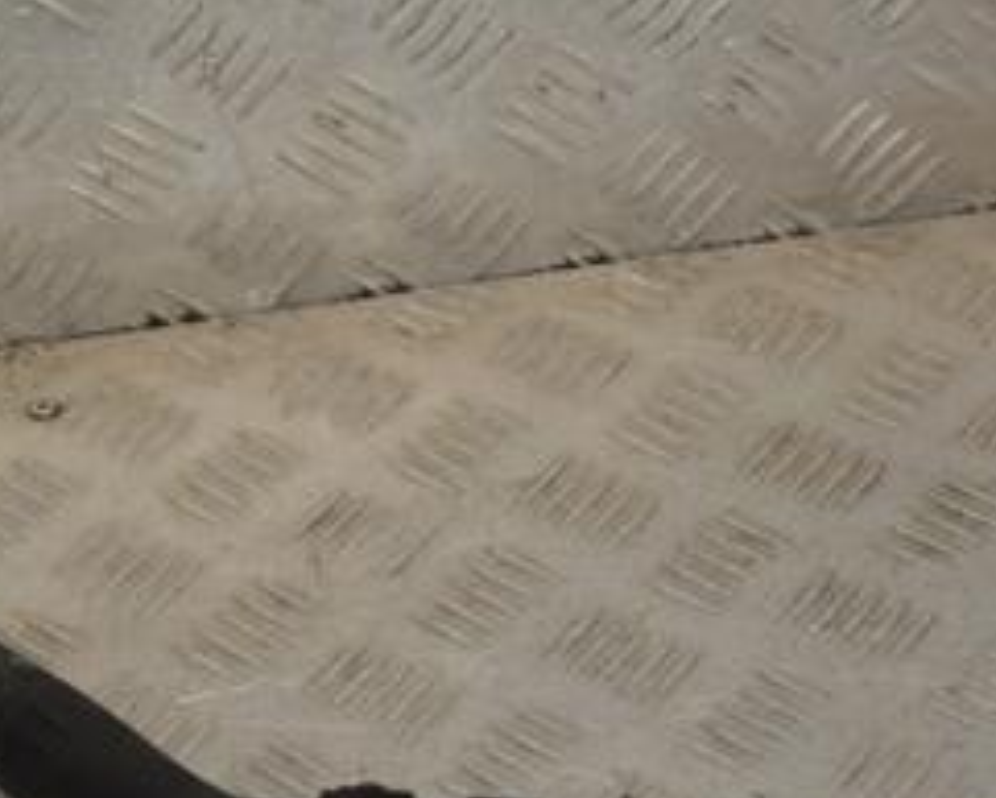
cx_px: 682
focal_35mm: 105
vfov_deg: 14.6
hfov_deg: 18.2
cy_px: 686
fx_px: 3096
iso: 800
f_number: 8
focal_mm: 30
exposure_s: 1/200
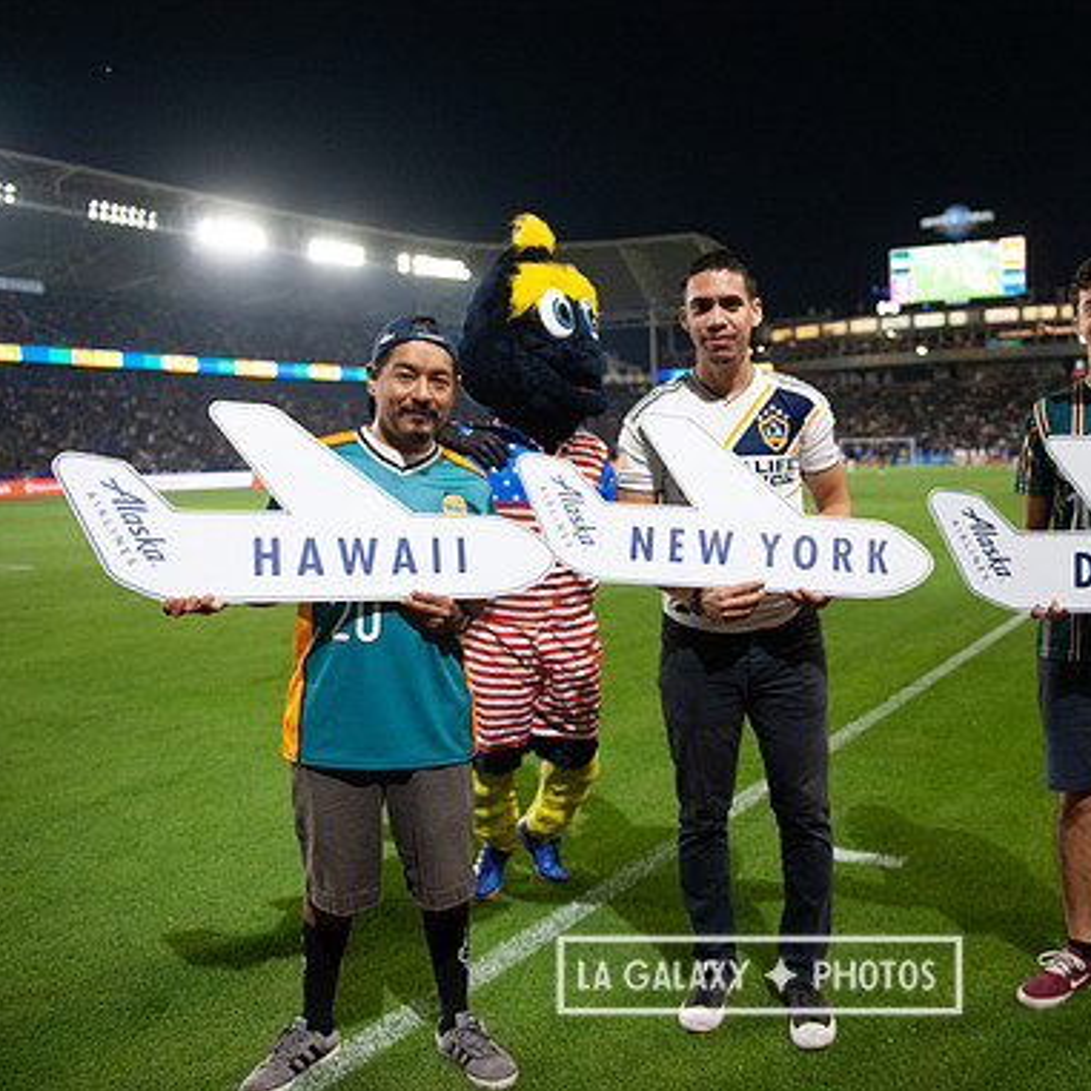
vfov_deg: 52.5
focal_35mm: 31
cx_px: 759
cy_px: 544
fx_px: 1105
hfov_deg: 51.2
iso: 2500
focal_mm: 24
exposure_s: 1/1600
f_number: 2.8
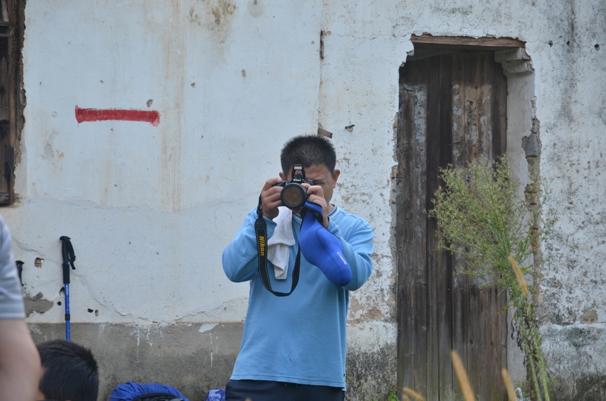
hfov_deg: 16.1
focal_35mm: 128
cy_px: 200
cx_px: 303
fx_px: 2142
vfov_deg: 10.7
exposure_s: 1/60
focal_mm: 85
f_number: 5.6
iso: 100
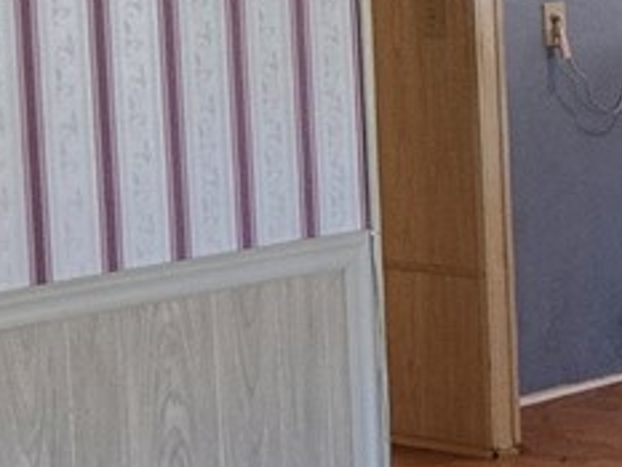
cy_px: 67
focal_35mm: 158
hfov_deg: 10.7
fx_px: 2840
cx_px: 1482
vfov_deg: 9.4
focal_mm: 5.4
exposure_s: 1/120
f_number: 1.8
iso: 200
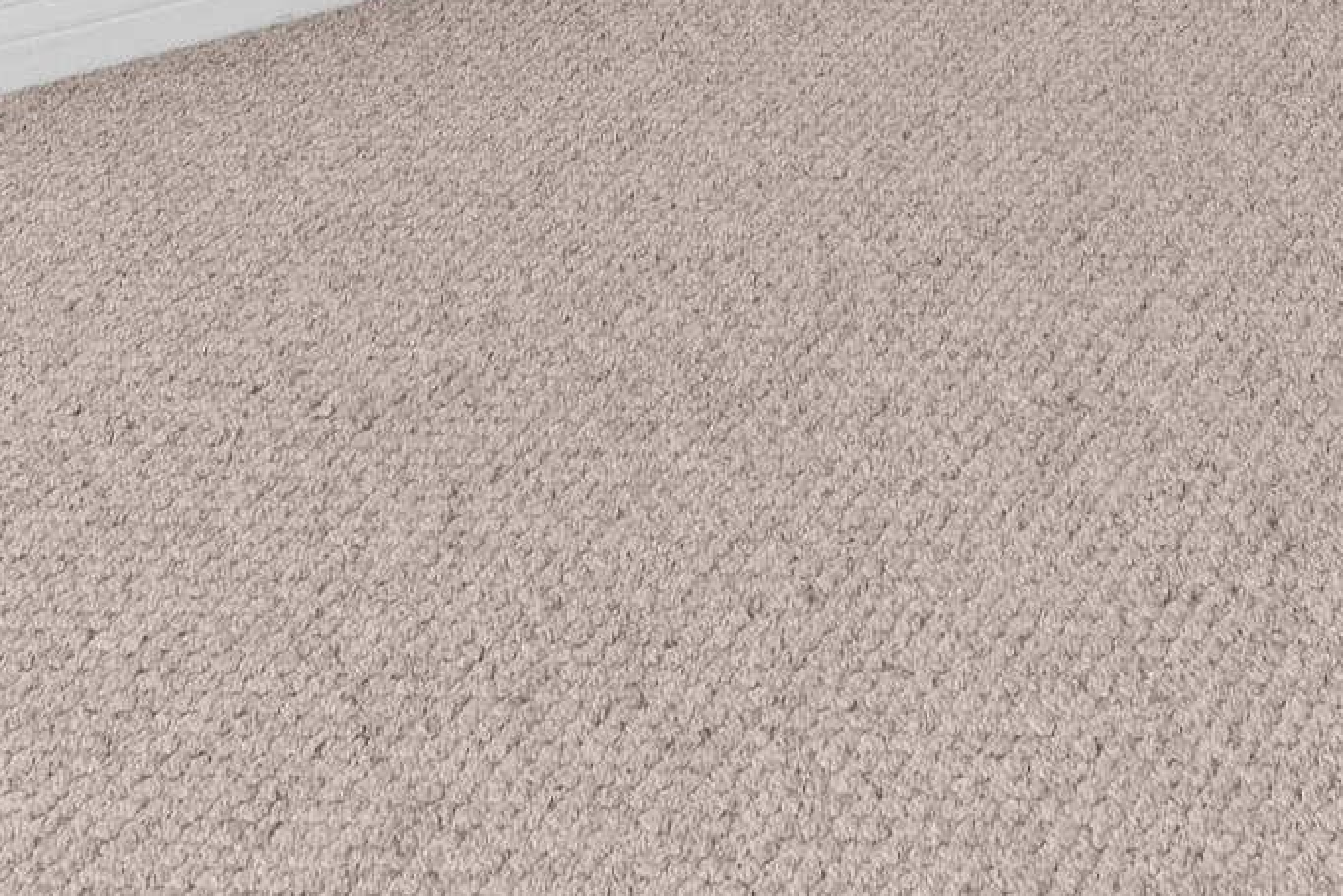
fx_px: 2463
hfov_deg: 30.2
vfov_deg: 15.5
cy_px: -1000
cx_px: 945
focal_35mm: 66
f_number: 4.5
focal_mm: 10
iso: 250
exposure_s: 1/80
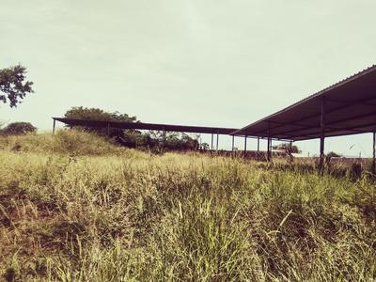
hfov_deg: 67.3
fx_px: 282
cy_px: 141
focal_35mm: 26
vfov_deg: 53.1
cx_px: 188
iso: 100
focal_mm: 4.95
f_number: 1.9
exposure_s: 1/1395
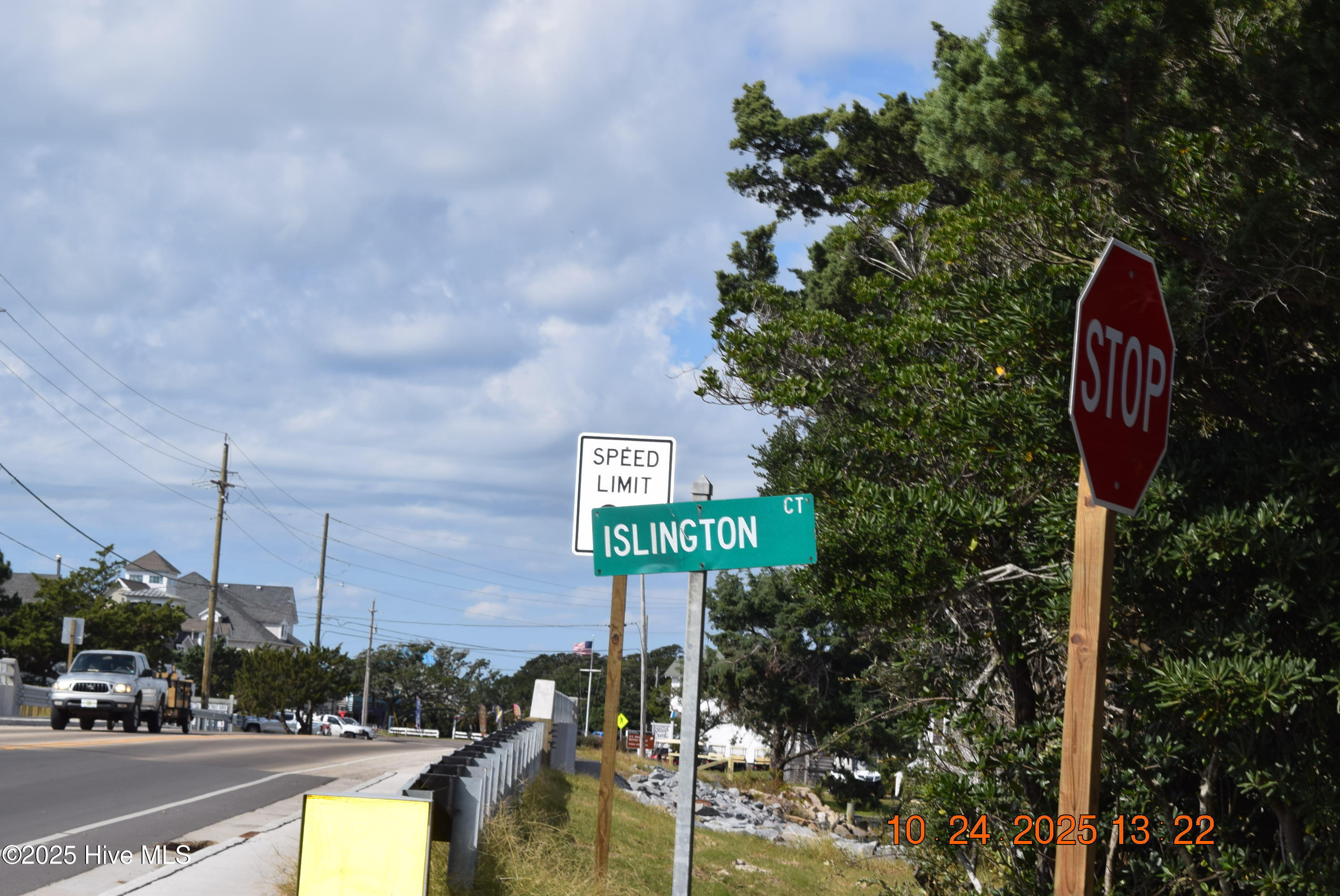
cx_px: 670
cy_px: 448
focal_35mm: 82
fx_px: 3073
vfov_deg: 16.6
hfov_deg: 24.6
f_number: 11
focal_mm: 55
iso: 100
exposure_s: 1/200
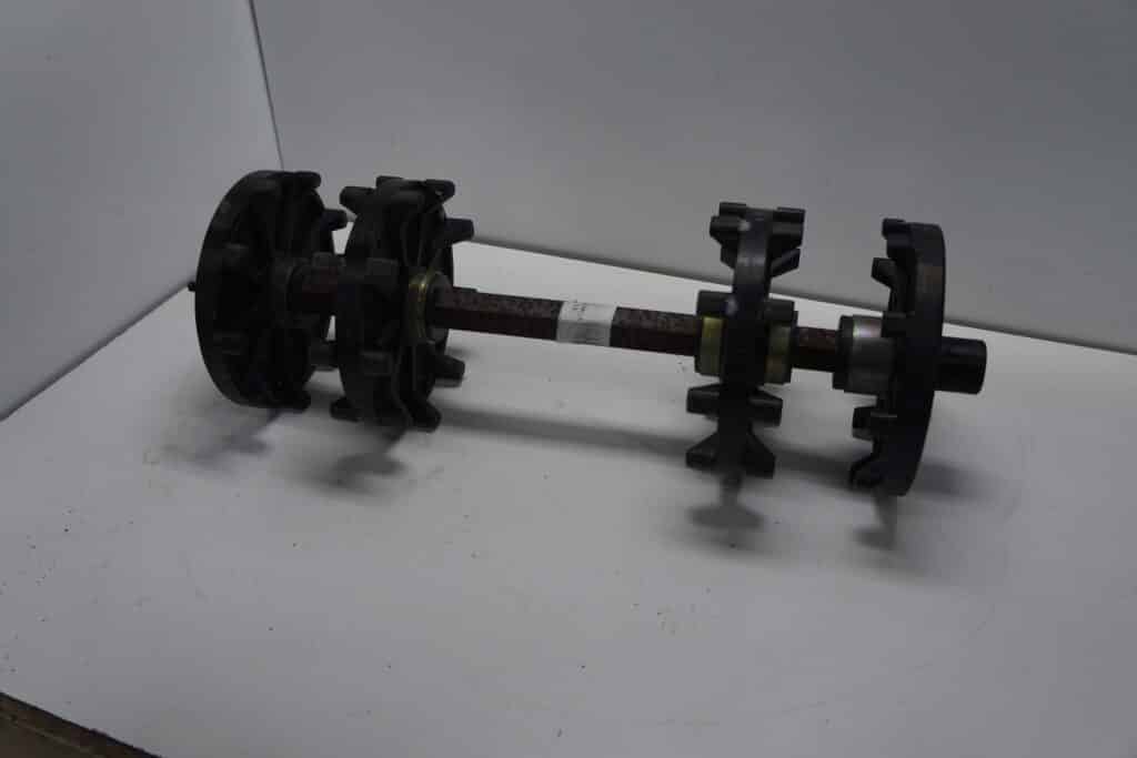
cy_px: 379
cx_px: 568
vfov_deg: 43.6
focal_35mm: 30
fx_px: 948
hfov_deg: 61.9
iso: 100
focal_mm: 20
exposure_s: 1/100
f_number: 4
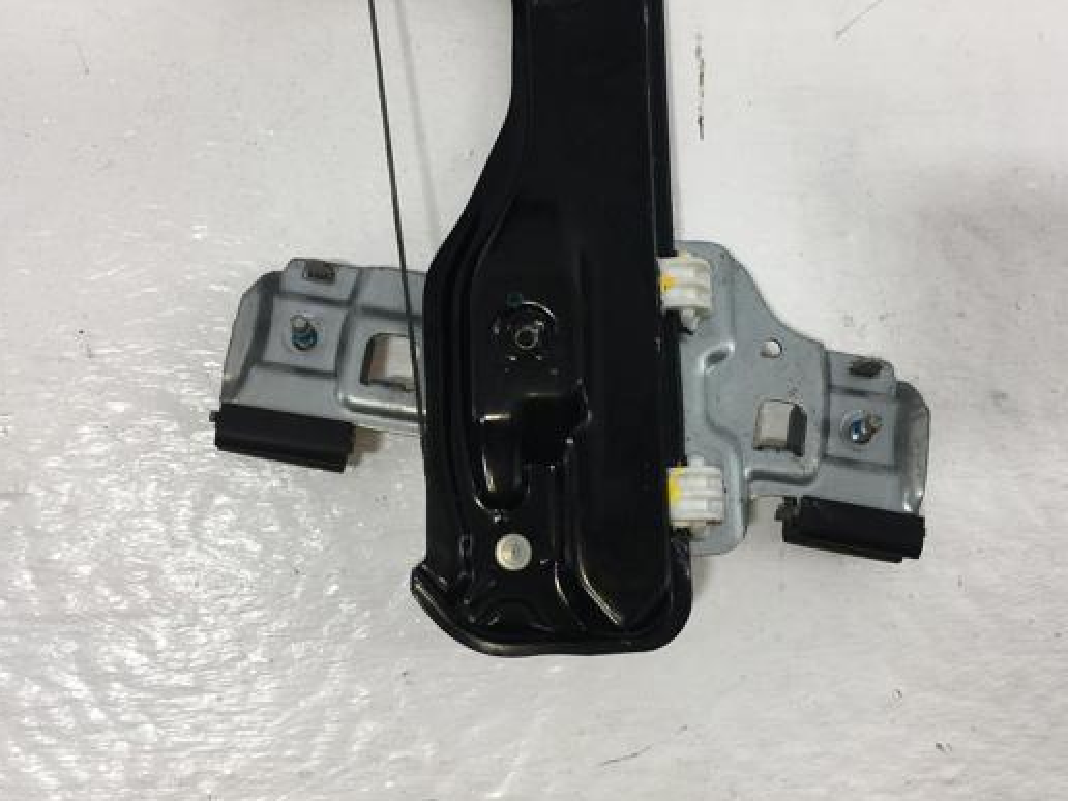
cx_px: 588
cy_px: 393
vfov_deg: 39.7
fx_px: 1111
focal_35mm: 36
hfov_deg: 51.3
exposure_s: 1/680
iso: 25
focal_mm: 4.15
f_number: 2.2
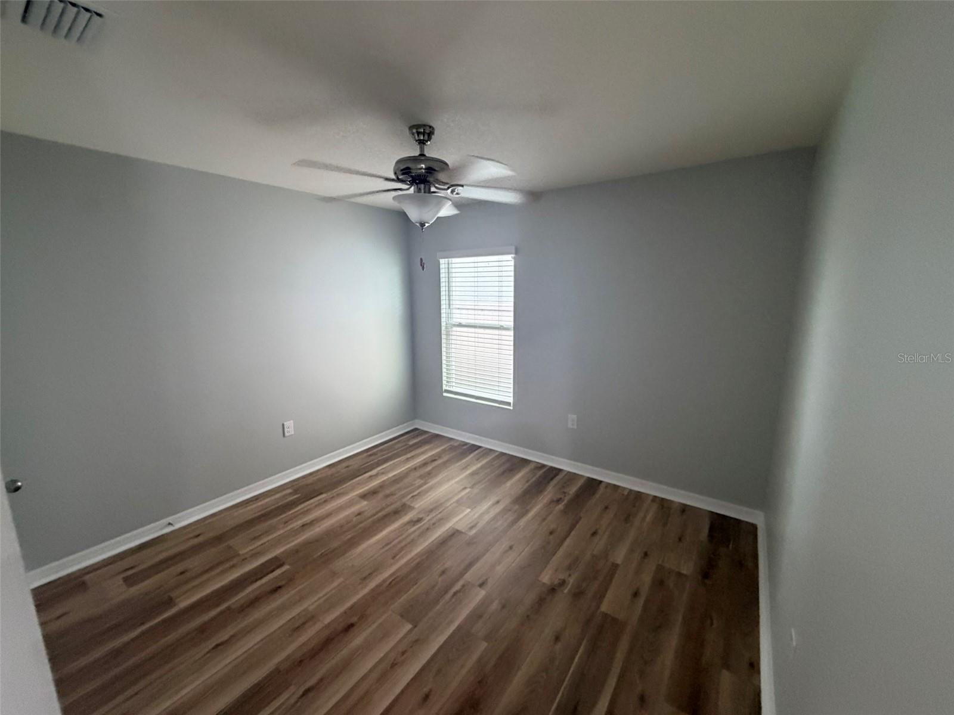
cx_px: 477
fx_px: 386
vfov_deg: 85.7
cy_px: 358
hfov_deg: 102.1
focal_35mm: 14
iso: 400
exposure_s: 1/60
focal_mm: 2.22
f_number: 2.2
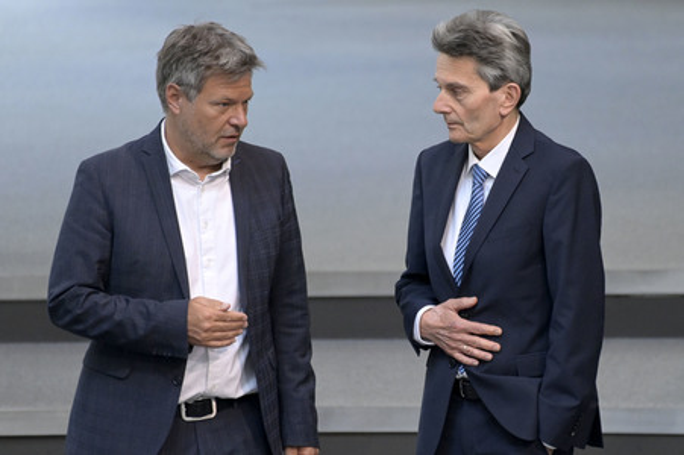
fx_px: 9493
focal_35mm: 500
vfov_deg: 2.7
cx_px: 342
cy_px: 228
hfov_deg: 4.1
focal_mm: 500
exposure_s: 1/320
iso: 8000
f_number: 5.6
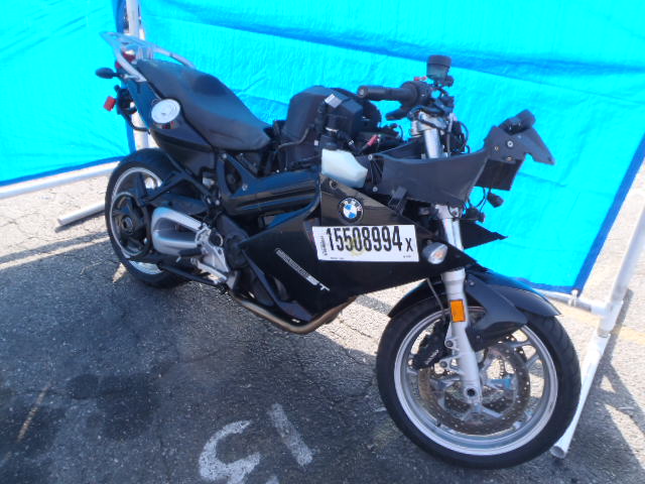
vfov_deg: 49.7
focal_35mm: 28
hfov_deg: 63.4
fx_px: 522
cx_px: 322
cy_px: 242
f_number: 4.5
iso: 80
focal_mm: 5
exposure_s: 1/100
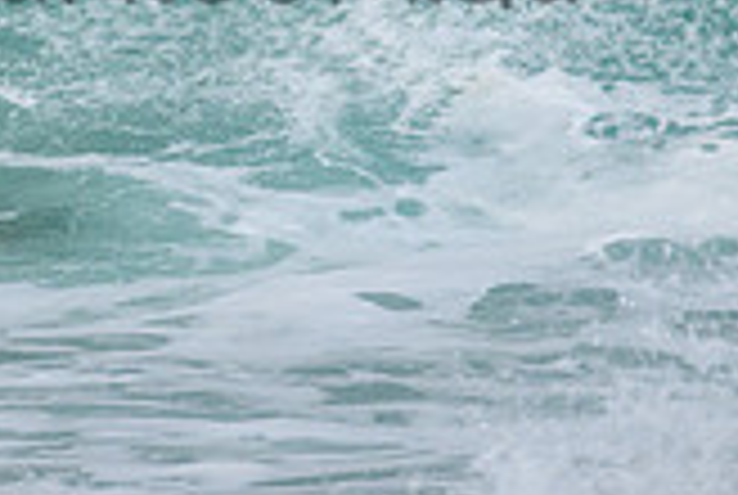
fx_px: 58058
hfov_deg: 0.7
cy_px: -101
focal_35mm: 2827
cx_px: 104
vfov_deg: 0.5
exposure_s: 1/2000
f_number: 11
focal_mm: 800
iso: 800
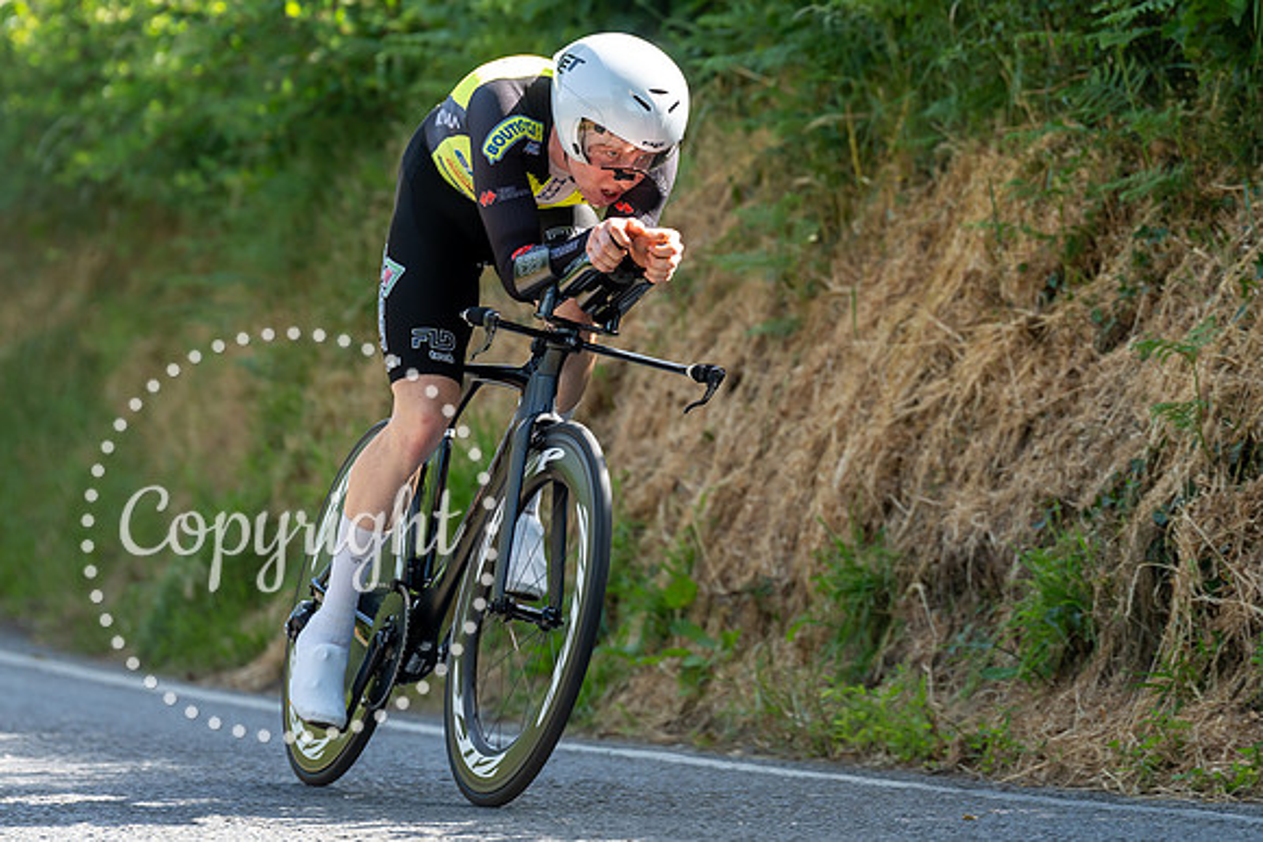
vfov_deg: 4.7
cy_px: 348
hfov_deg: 7.1
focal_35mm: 291
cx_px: 614
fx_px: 10218
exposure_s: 1/1000
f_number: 3.5
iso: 500
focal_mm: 200
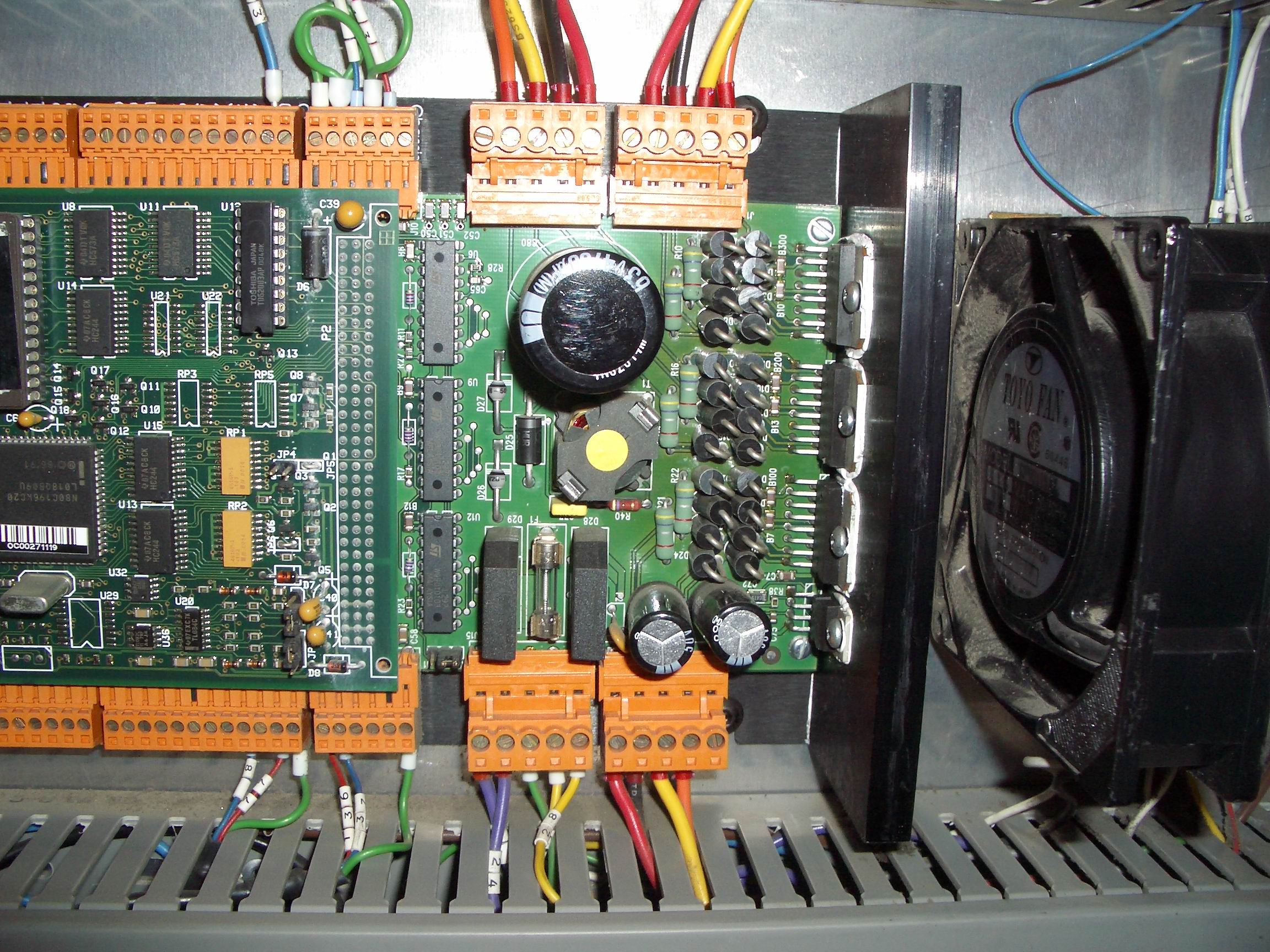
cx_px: 635
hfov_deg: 52.6
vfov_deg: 40.7
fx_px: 1284
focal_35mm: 35
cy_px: 476
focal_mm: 5.8
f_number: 4.3
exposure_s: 1/60
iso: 100
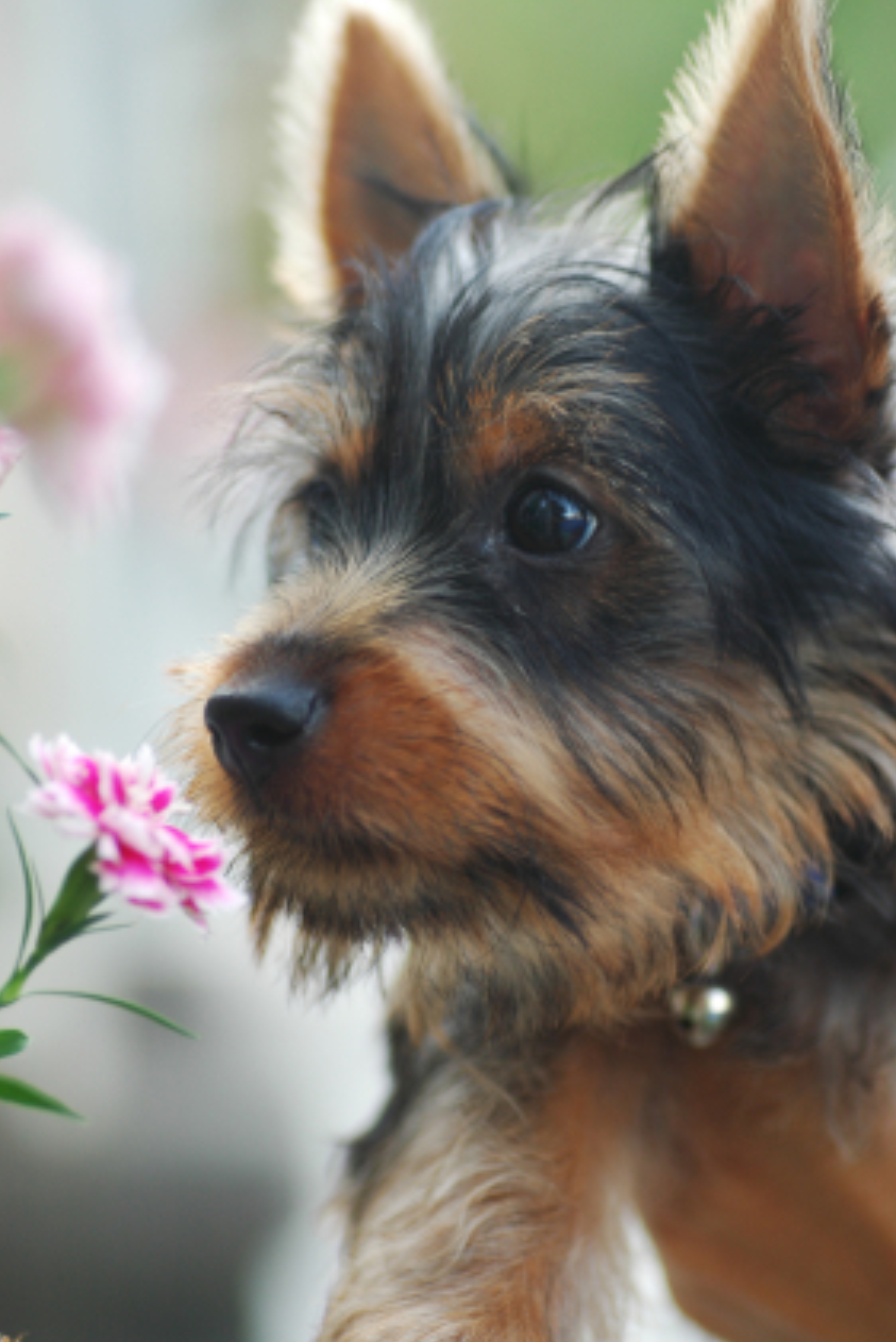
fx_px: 5073
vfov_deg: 15.1
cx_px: 448
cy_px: 673
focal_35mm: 136
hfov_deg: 10.1
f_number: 3.2
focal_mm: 90
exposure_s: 1/125
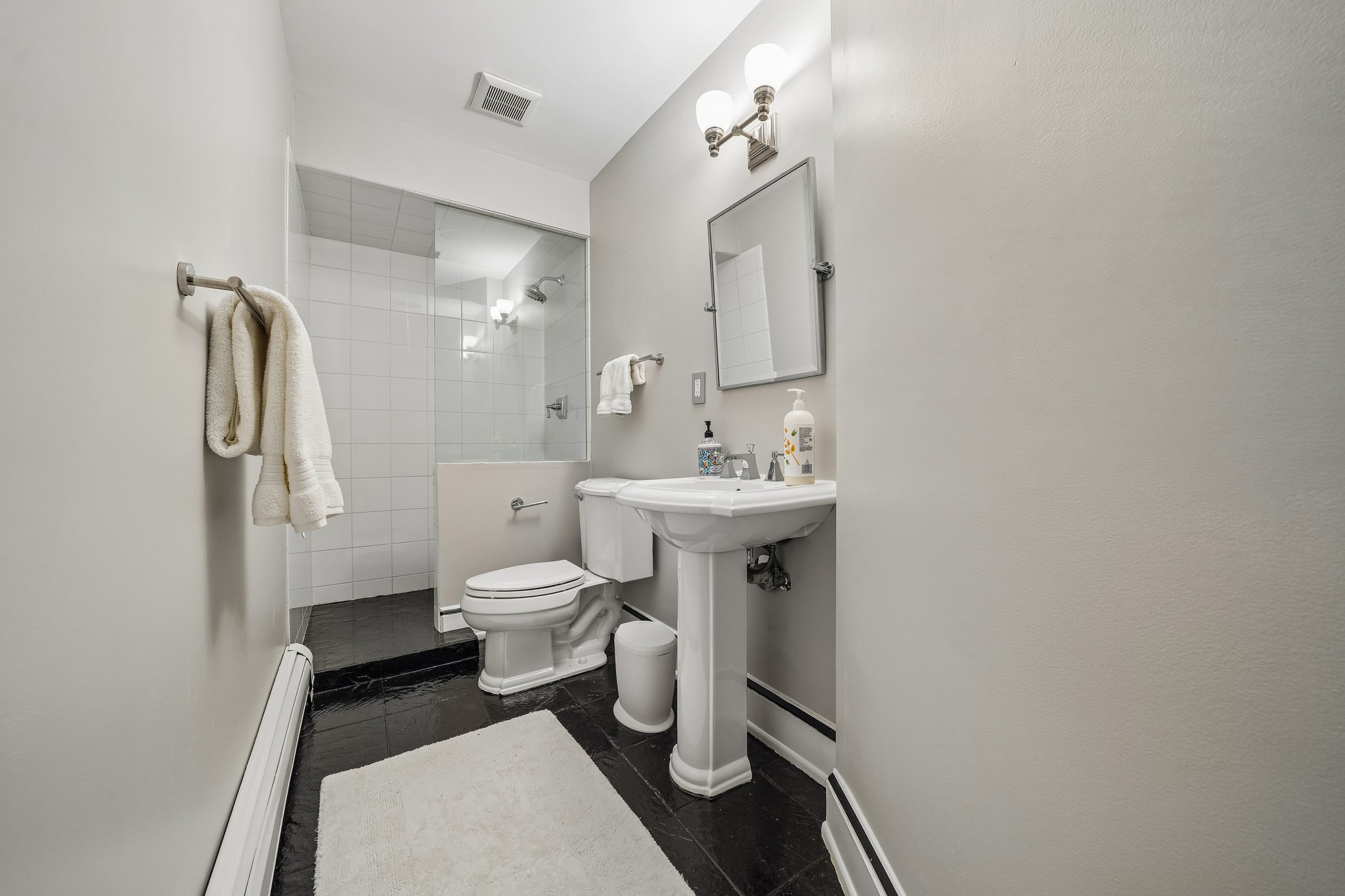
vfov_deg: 90.0
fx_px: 448
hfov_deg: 112.6
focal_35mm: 12
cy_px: 448
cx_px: 672
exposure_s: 1/5
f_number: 10
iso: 250
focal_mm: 12
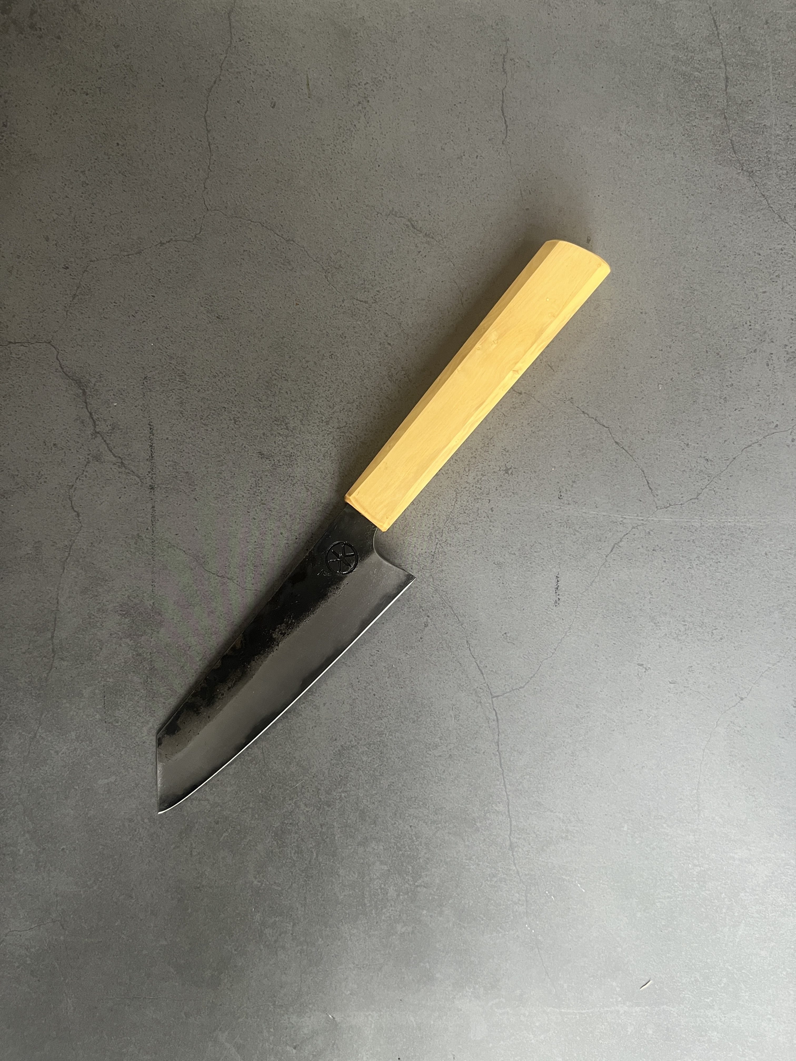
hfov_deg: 53.1
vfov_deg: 67.3
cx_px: 398
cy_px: 530
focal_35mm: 26
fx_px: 797
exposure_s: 1/60
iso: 125
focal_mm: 5.1
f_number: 1.6
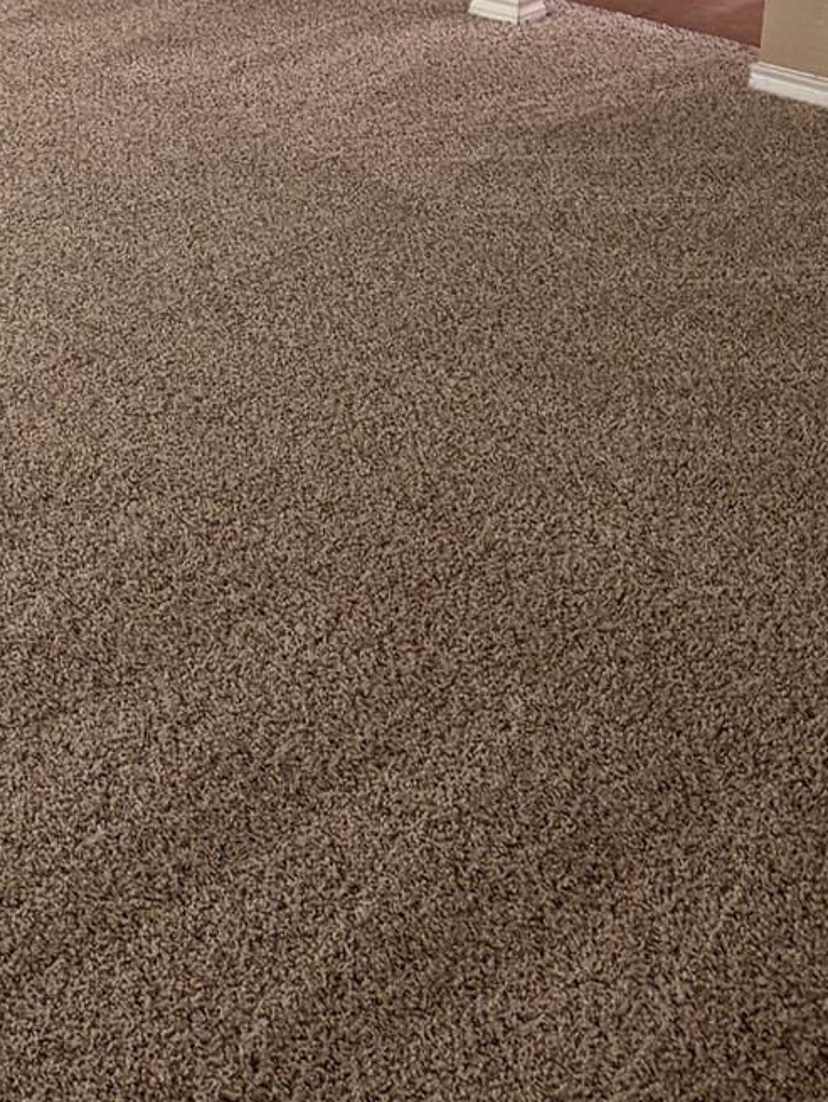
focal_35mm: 75
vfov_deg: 23.8
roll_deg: -1.8
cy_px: -204
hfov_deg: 18.4
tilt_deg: -9.6
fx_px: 2390
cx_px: -222
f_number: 1.78
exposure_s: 1/60
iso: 250
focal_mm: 6.76
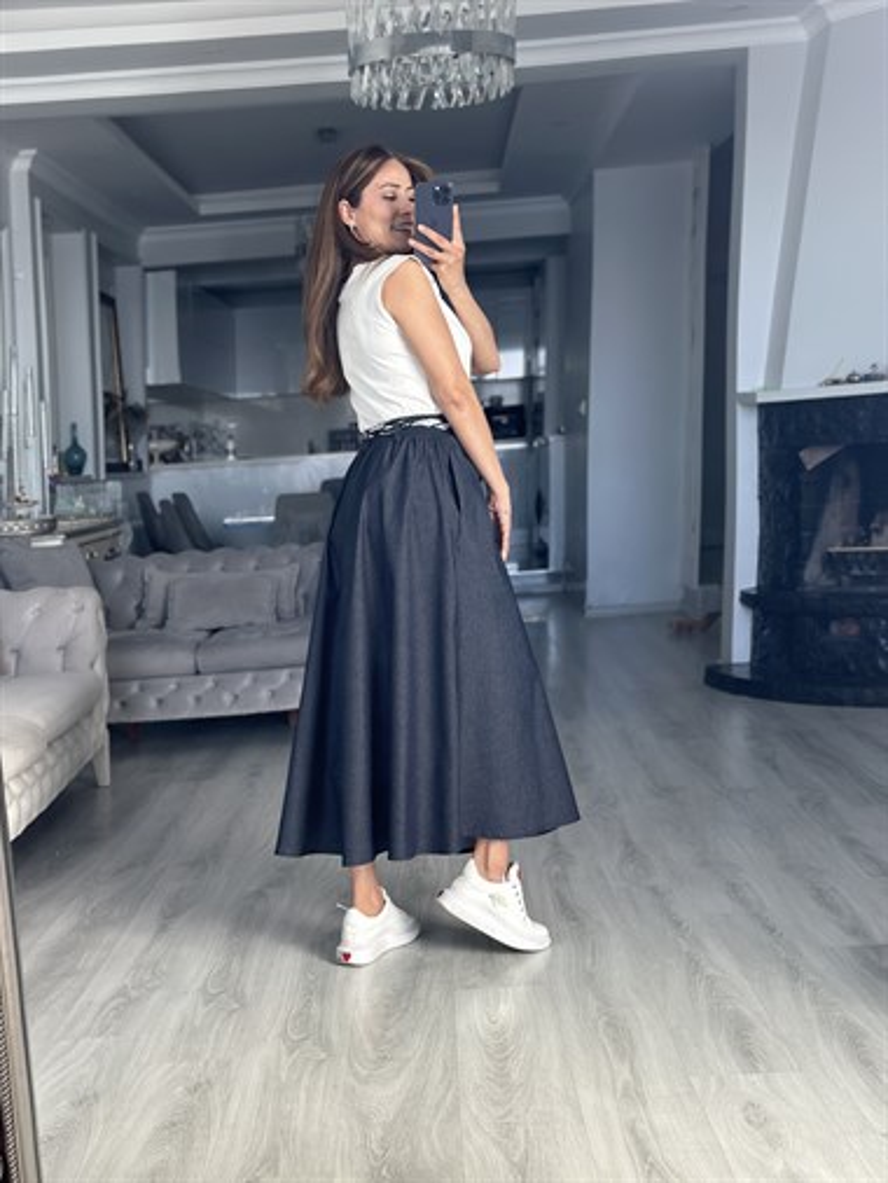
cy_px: 592
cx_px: 444
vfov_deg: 39.6
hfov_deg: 30.3
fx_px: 1640
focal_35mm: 48
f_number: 1.78
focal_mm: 6.86
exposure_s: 1/145
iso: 100
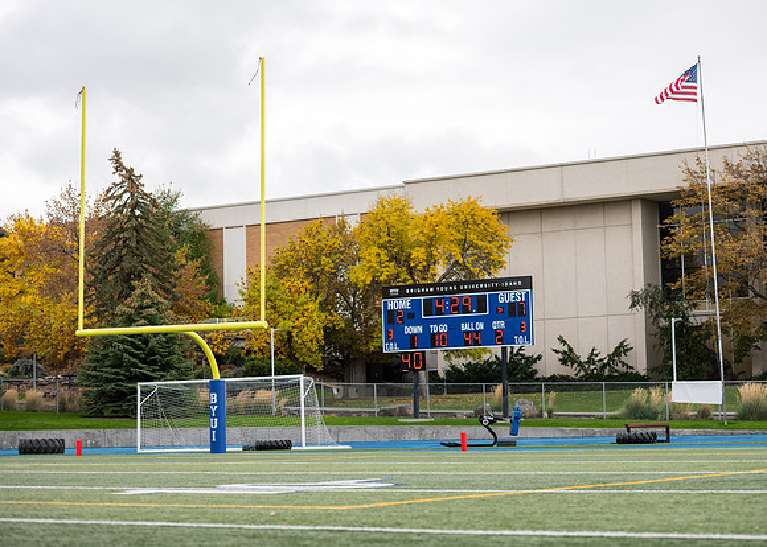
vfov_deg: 19.0
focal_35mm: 75
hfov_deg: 26.3
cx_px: 417
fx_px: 1639
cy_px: 273
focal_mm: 70
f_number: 2.8
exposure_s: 1/1000
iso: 125
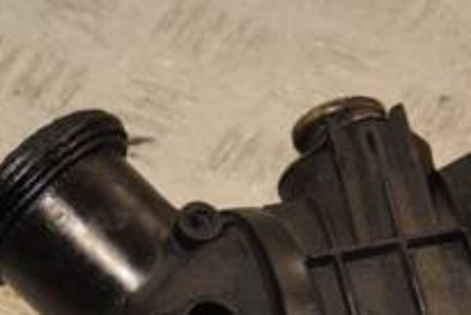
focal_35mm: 184
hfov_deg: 11.1
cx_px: 342
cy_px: 384
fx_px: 2409
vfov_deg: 7.4
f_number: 4.8
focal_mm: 42
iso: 800
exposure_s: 1/200
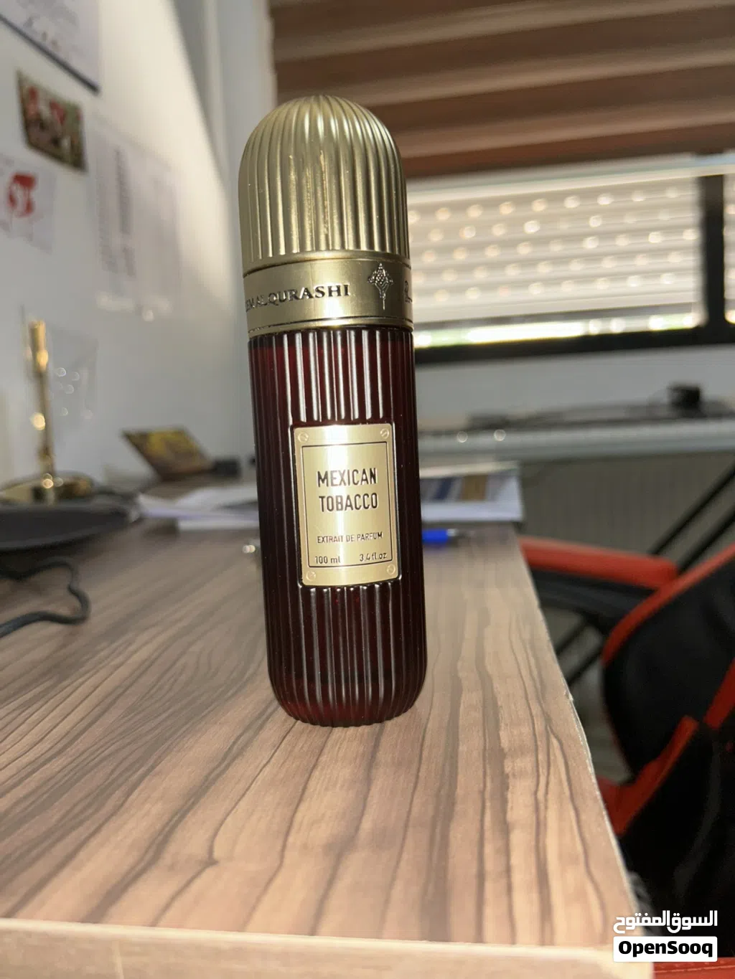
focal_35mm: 26
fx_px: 736
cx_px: 368
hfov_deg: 53.1
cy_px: 490
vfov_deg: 67.3
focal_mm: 5.7
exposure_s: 1/64
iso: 32
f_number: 1.5
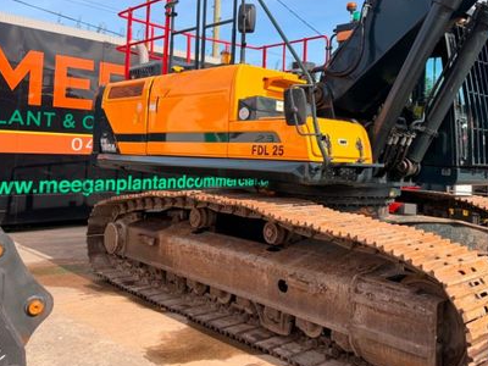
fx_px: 508
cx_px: 322
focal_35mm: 36
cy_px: 129
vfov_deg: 39.3
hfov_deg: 50.5
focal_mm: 6.76
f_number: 1.78
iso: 80
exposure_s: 1/2525
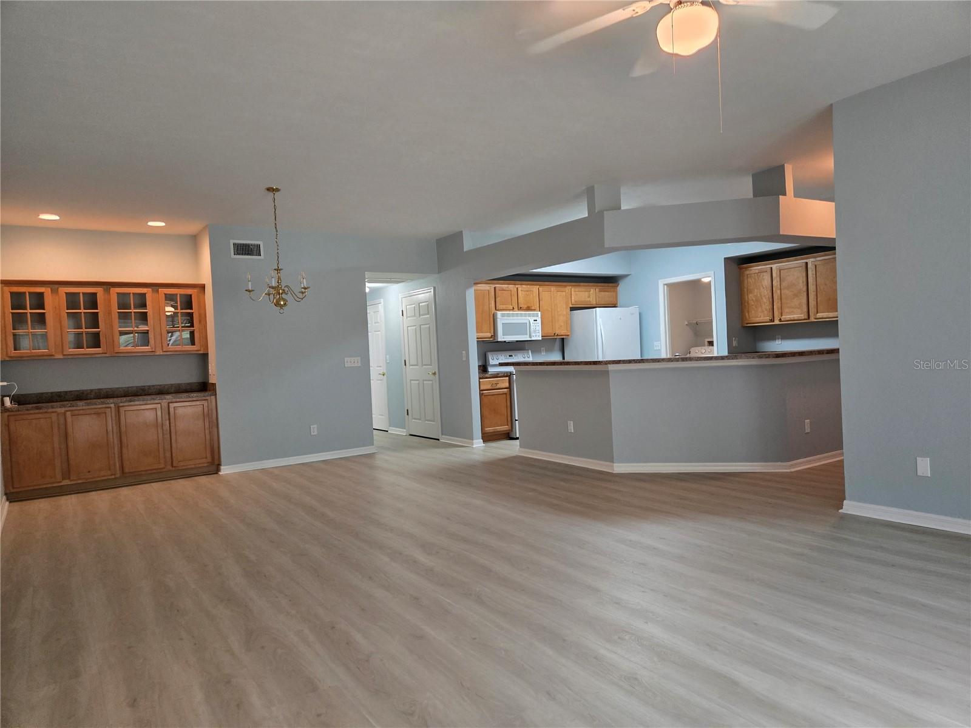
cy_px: 364
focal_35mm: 23
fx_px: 645
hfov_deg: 73.9
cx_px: 486
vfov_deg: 58.9
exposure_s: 1/120
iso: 500
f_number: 1.8
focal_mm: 5.4
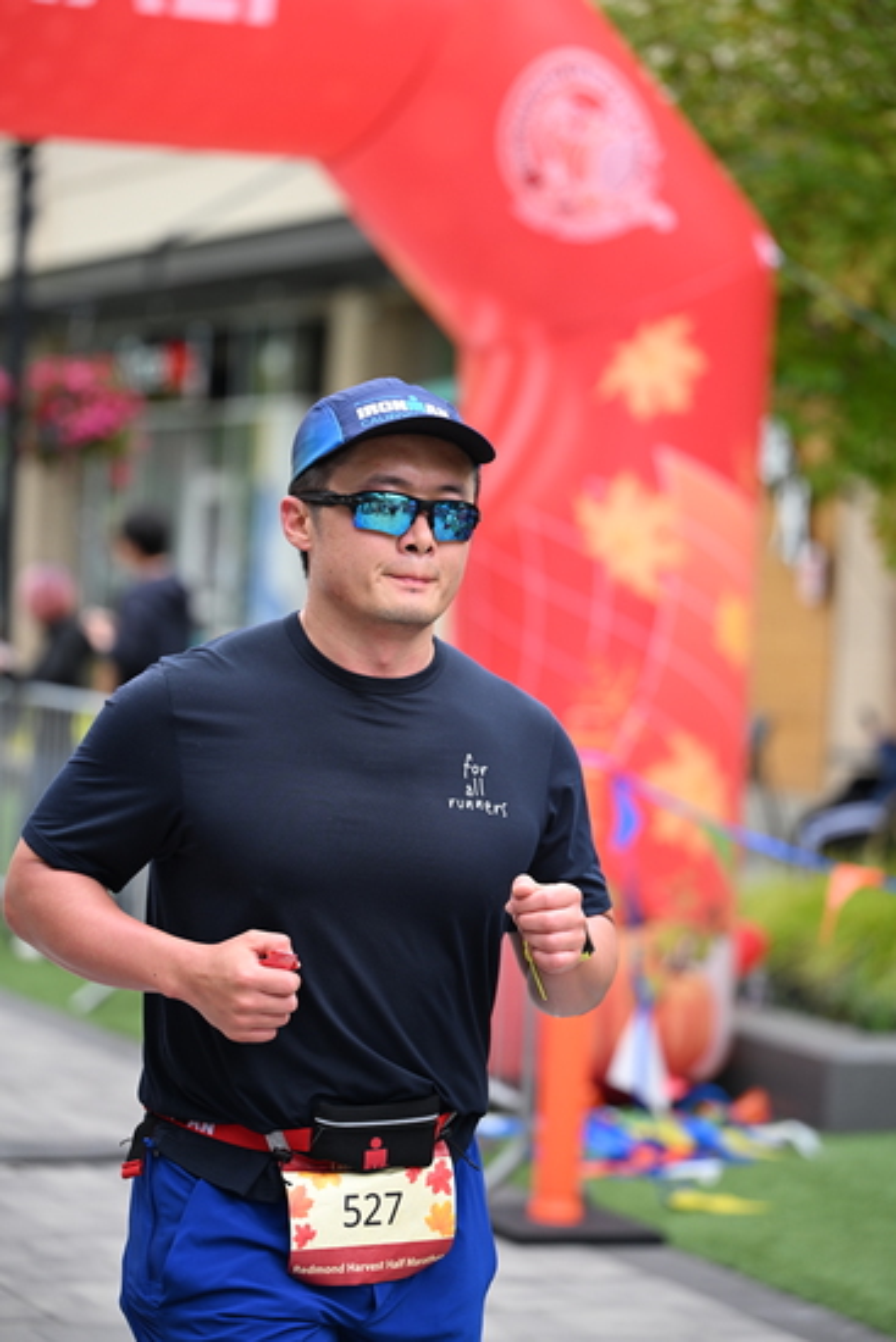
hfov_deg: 13.6
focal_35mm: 101
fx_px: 3768
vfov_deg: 20.2
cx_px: 448
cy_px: 671
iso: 640
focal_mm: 101
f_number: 2.8
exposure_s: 1/1600
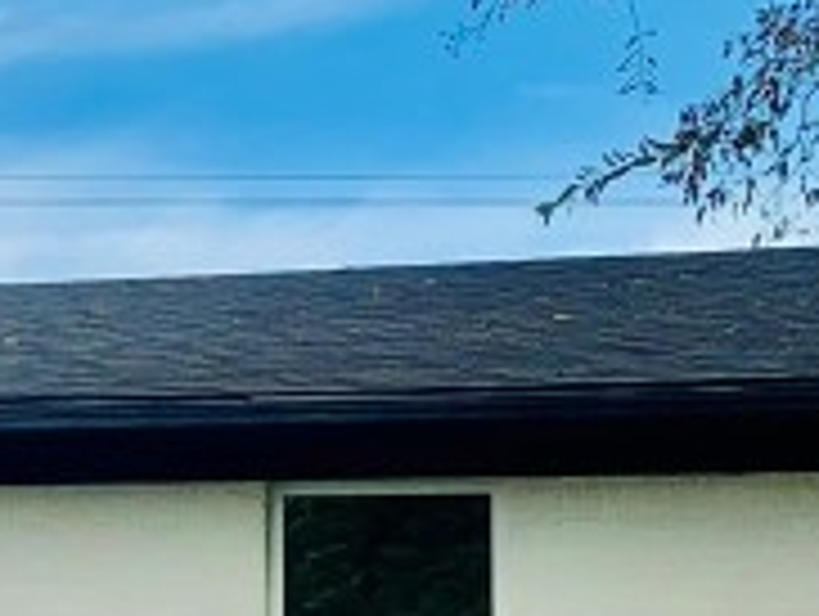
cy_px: 495
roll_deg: -0.9
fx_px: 3459
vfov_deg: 10.2
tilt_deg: +4.6
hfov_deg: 12.0
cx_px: -842
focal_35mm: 146
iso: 25
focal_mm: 4.25
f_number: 1.8
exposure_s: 1/2208
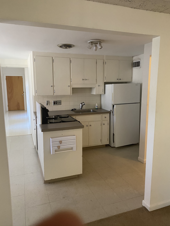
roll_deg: -2.4
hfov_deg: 53.1
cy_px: 113
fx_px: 170
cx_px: 85
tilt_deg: -4.7
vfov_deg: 67.3
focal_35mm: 26
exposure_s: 1/60
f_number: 1.8
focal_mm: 4.25
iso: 200
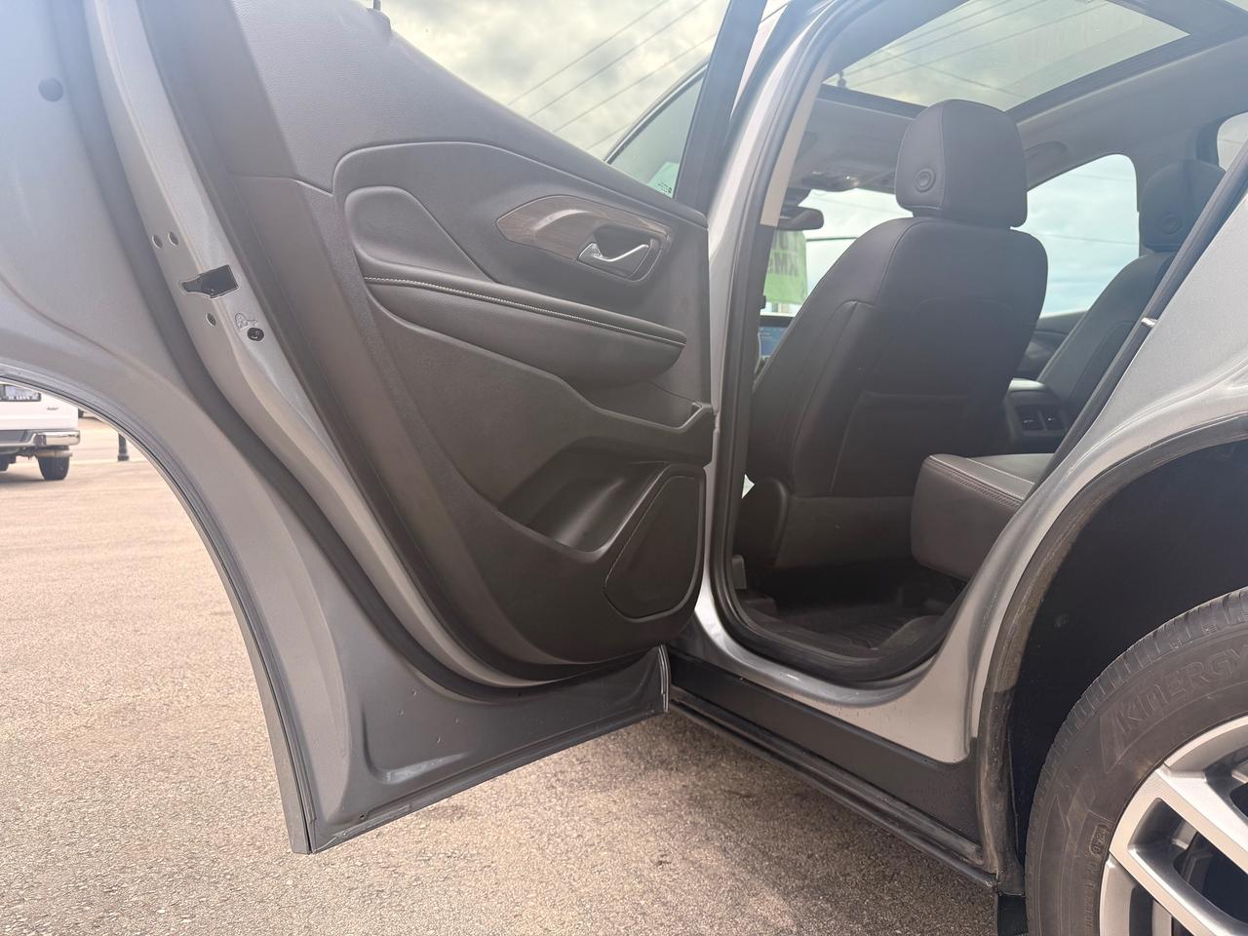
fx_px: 865
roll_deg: -1.5
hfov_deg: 71.6
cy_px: 468
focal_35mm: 24
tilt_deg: -3.8
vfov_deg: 56.8
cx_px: 624
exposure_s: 1/931
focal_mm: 6.76
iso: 100
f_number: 1.78
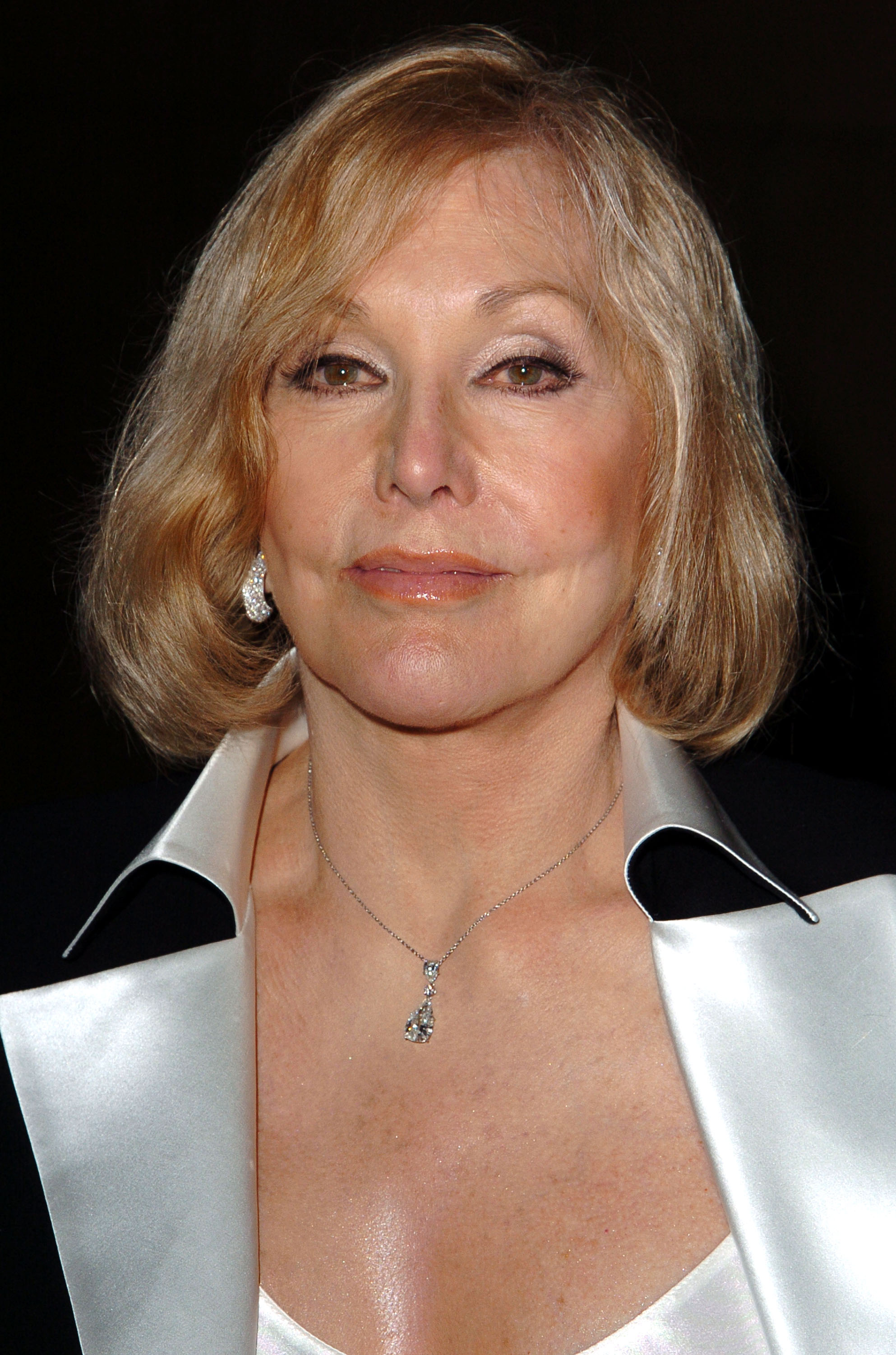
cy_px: 678
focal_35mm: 128
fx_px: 4783
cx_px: 448
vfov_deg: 16.1
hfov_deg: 10.7
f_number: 8
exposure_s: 1/250
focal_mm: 85
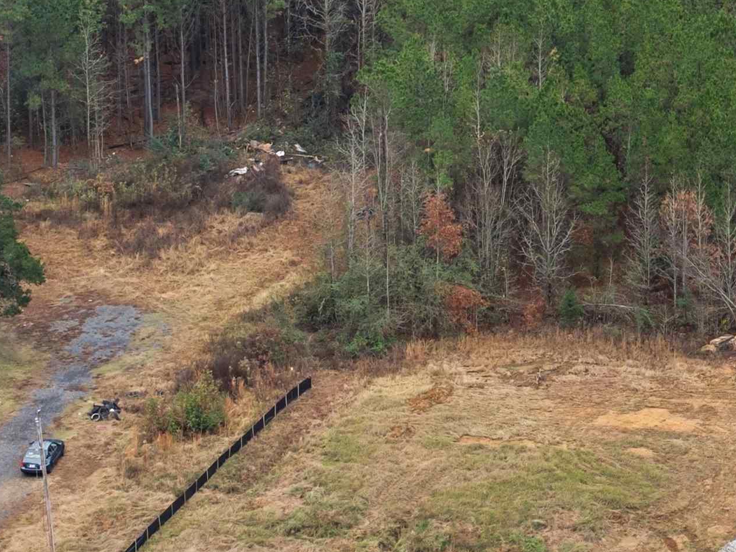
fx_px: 3635
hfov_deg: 11.4
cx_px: 790
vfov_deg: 8.7
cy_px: 183
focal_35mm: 171
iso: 100
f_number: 2.8
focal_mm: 19.4
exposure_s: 1/160
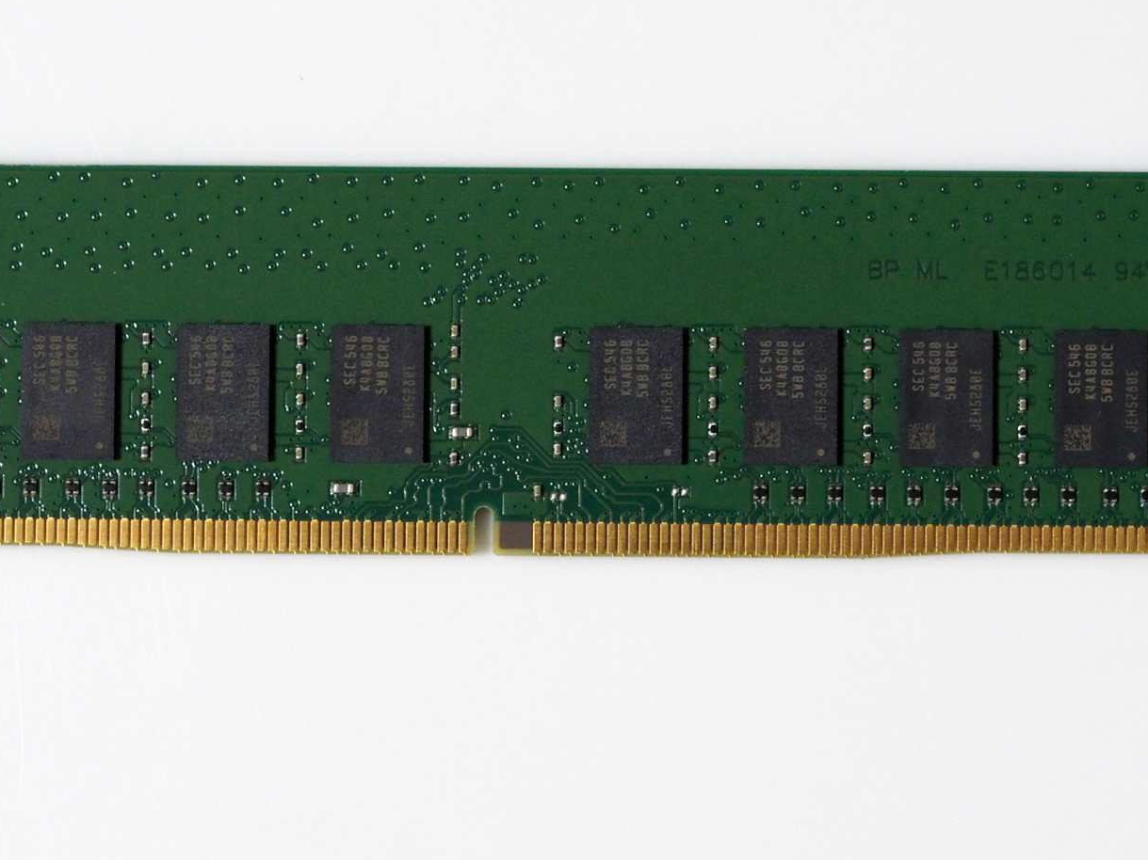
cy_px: 351
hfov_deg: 10.5
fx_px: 6267
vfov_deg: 7.9
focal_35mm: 189
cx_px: 552
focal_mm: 60
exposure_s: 1/30
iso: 1600
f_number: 5.6
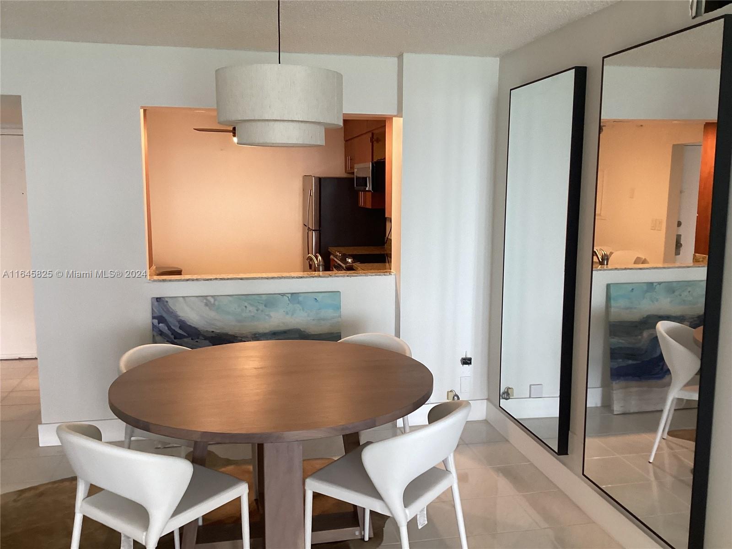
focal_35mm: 31
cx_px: 366
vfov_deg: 45.4
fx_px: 656
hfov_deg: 58.4
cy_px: 274
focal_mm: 3.3
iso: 160
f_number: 2.4
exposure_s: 1/60
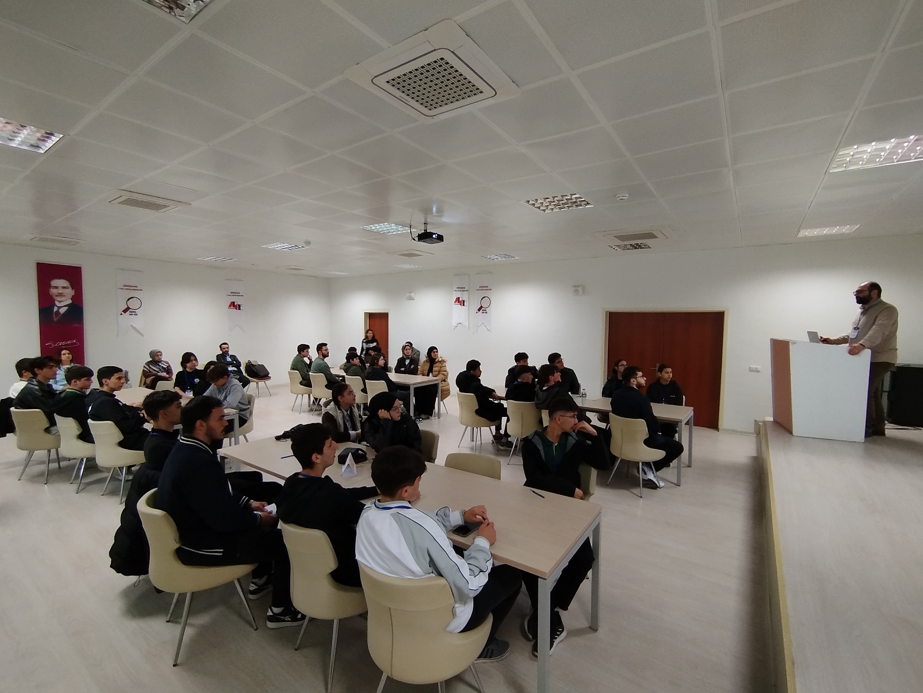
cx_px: 462
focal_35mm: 15
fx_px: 400
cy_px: 346
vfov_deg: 81.8
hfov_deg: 98.2
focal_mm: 1.65
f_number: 2.2
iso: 160
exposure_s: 1/33
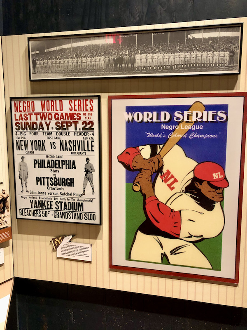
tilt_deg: -6.7
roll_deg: +0.0
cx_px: 124
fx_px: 266
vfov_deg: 63.4
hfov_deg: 49.7
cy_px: 165
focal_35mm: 28
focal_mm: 4
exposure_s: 1/13
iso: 100
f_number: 1.8
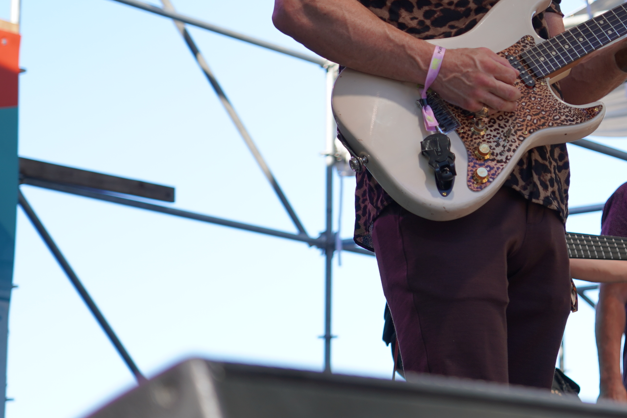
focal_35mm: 130
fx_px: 2264
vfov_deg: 10.4
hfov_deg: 15.5
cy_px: -18
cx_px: 643
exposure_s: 1/200
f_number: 4
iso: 100
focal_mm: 56
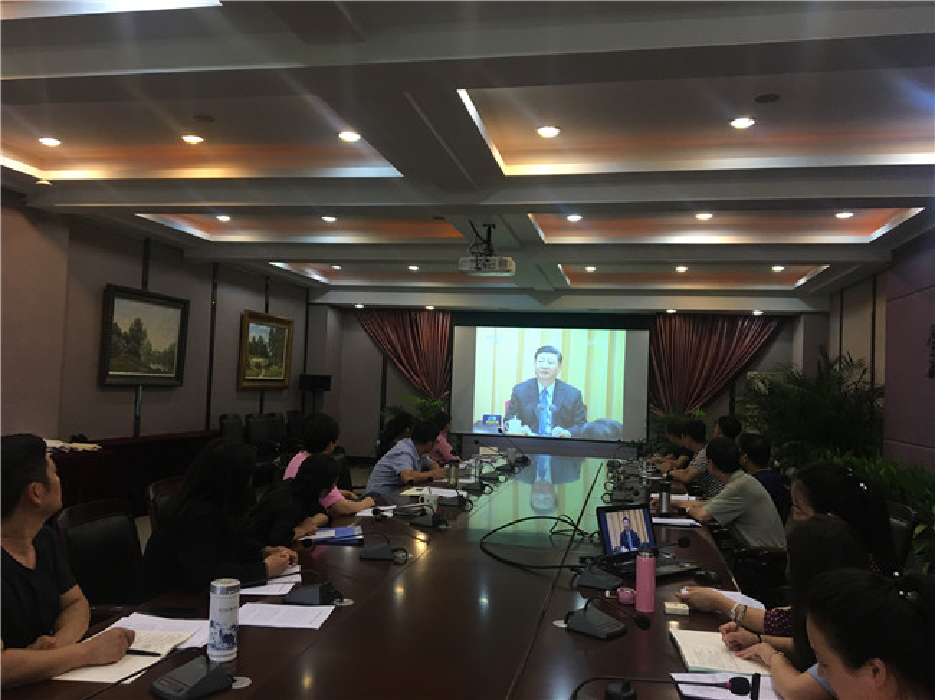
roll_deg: -2.4
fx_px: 783
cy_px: 350
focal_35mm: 29
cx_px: 468
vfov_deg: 48.2
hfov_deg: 61.7
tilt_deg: +2.8
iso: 64
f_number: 2.2
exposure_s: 1/33
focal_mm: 4.15
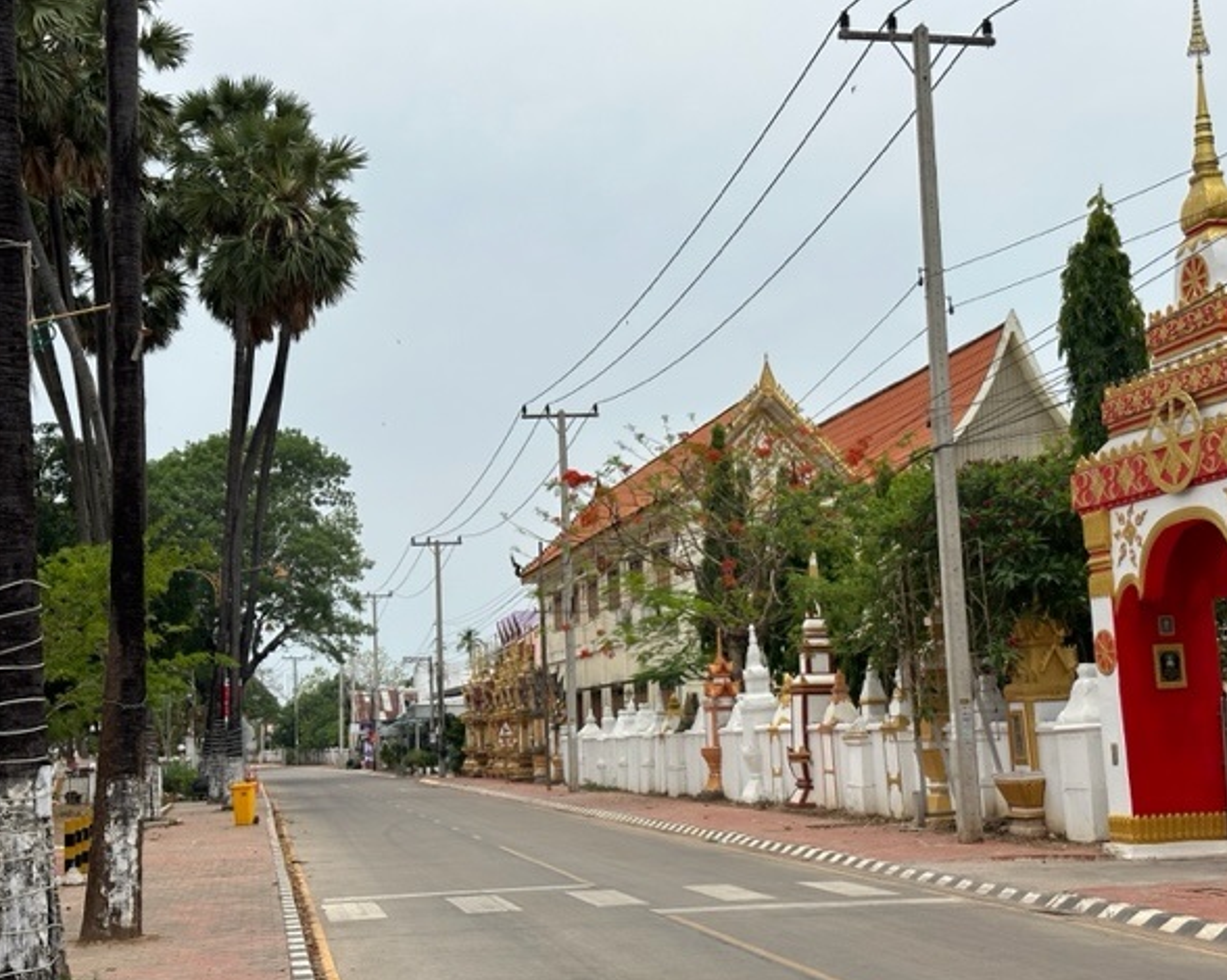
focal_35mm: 51
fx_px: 1851
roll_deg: +2.1
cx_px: 649
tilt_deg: +7.0
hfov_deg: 36.7
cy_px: 496
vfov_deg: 29.7
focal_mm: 6.86
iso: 64
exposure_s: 1/6623
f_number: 1.78
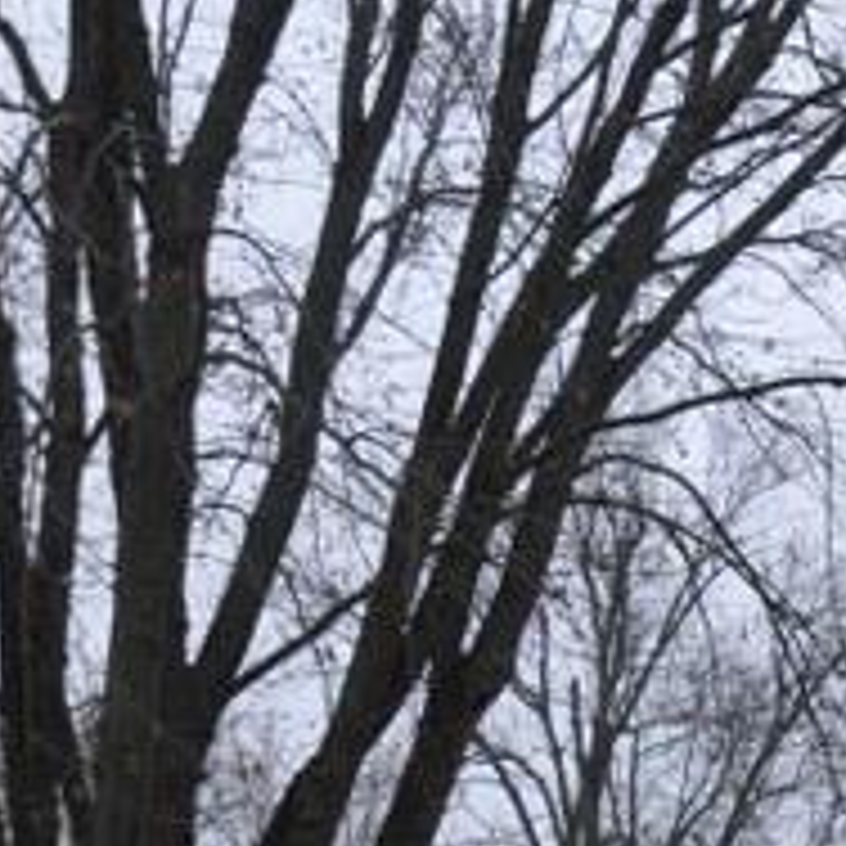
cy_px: 749
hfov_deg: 12.7
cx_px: 1719
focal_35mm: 119
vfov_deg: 14.5
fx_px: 3290
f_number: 7.1
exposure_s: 1/200
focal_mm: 22
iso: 200
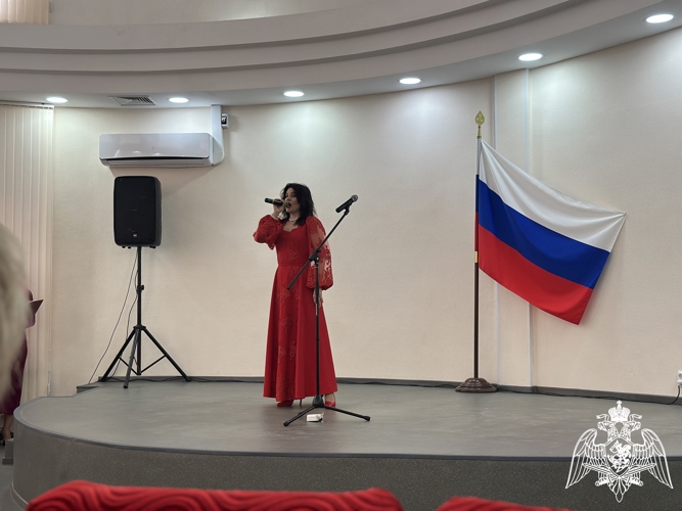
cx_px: 341
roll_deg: +0.0
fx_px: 946
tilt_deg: +3.5
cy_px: 256
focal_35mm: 48
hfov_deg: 39.7
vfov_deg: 30.3
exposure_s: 1/100
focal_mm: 6.86
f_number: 1.78
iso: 125
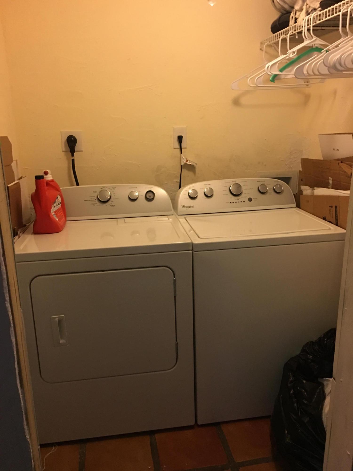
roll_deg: +0.6
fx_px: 394
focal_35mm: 29
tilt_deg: -14.4
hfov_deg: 48.2
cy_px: 236
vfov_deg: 61.7
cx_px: 176
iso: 100
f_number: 2.2
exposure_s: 1/10
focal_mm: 4.15
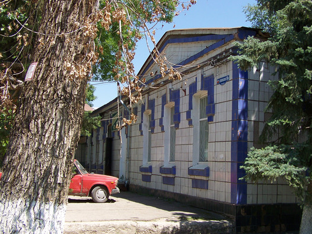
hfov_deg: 41.1
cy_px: 106
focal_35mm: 46
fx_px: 415
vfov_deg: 31.5
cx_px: 180
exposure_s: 1/320
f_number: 4
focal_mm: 6.3
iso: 64
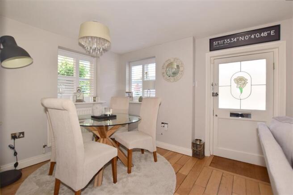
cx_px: 146
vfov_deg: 77.3
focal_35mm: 15
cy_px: 98
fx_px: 122
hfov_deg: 100.4
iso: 400
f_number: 6.3
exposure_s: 1/160
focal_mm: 10
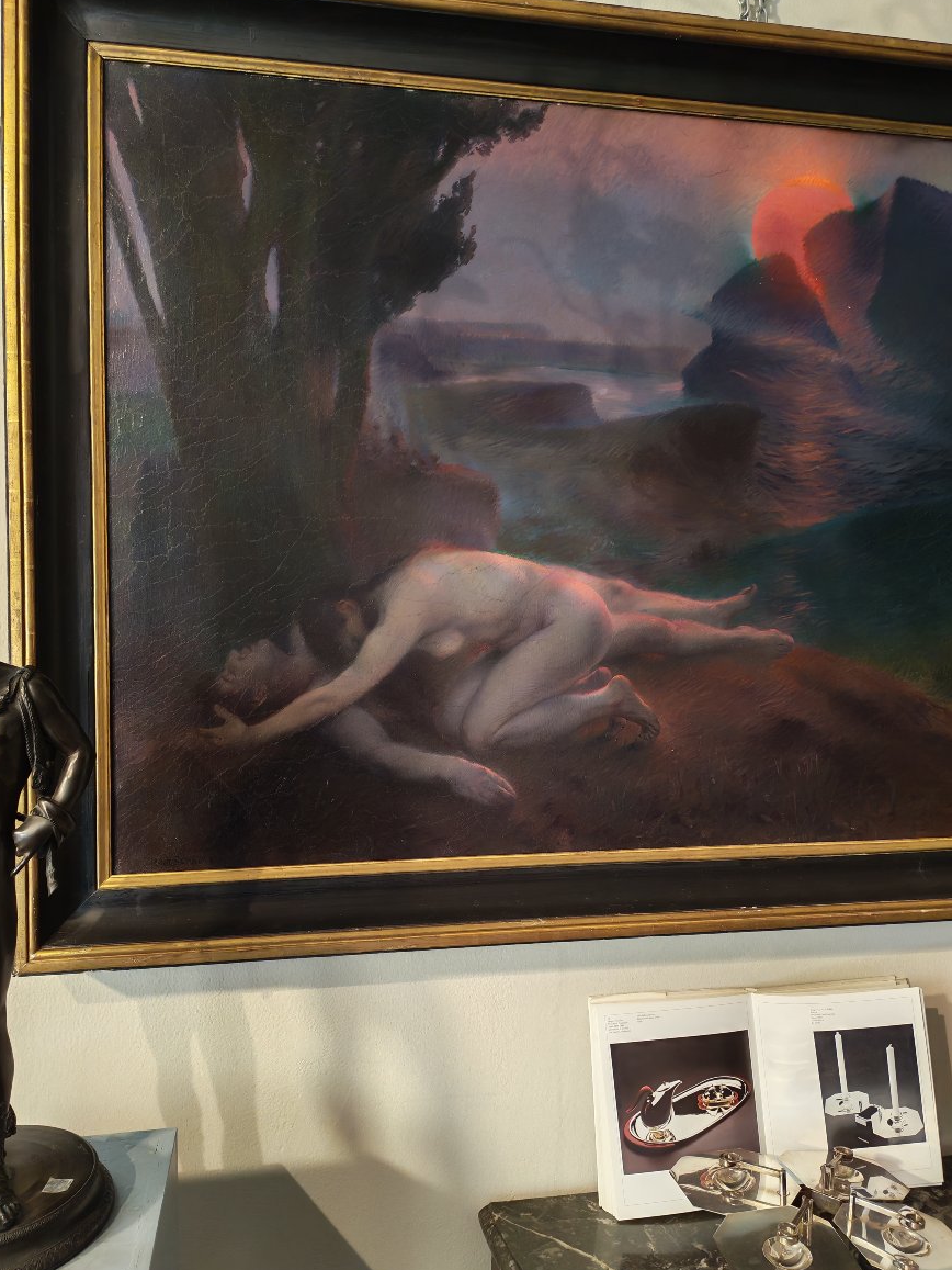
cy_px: 644
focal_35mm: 28
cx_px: 483
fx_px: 1027
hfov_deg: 49.8
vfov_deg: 63.4
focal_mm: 6.12
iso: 1000
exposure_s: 1/100
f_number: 1.9
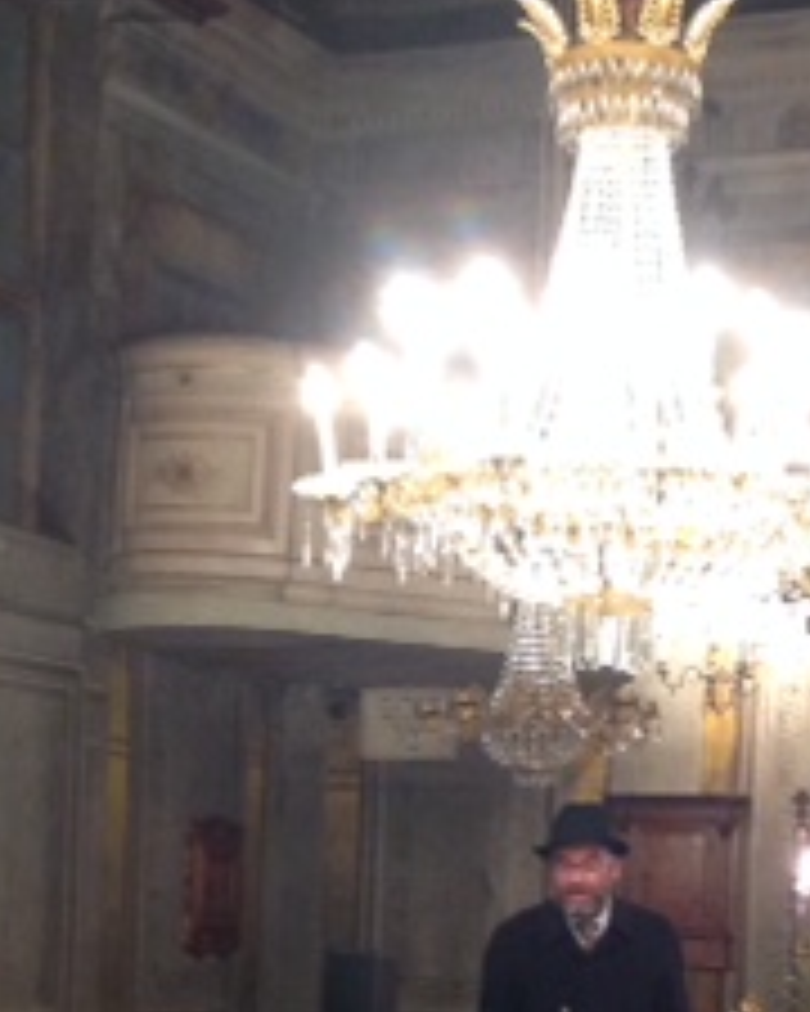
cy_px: 972
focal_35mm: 97
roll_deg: -2.3
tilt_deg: +0.1
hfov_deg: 15.8
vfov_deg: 19.3
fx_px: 2907
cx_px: 634
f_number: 2.4
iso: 200
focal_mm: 4.28
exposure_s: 1/15
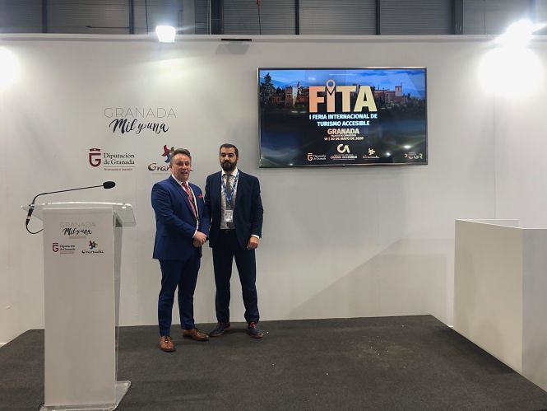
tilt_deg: +0.3
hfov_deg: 63.4
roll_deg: -0.9
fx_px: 443
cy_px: 206
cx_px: 274
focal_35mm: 28
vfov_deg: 49.8
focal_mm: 3.99
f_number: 1.8
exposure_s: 1/33
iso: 32
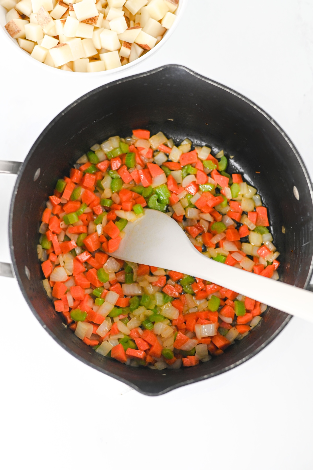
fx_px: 653
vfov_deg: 39.6
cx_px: 156
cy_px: 235
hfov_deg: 27.0
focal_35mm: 50
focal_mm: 50
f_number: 4
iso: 640
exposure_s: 1/125
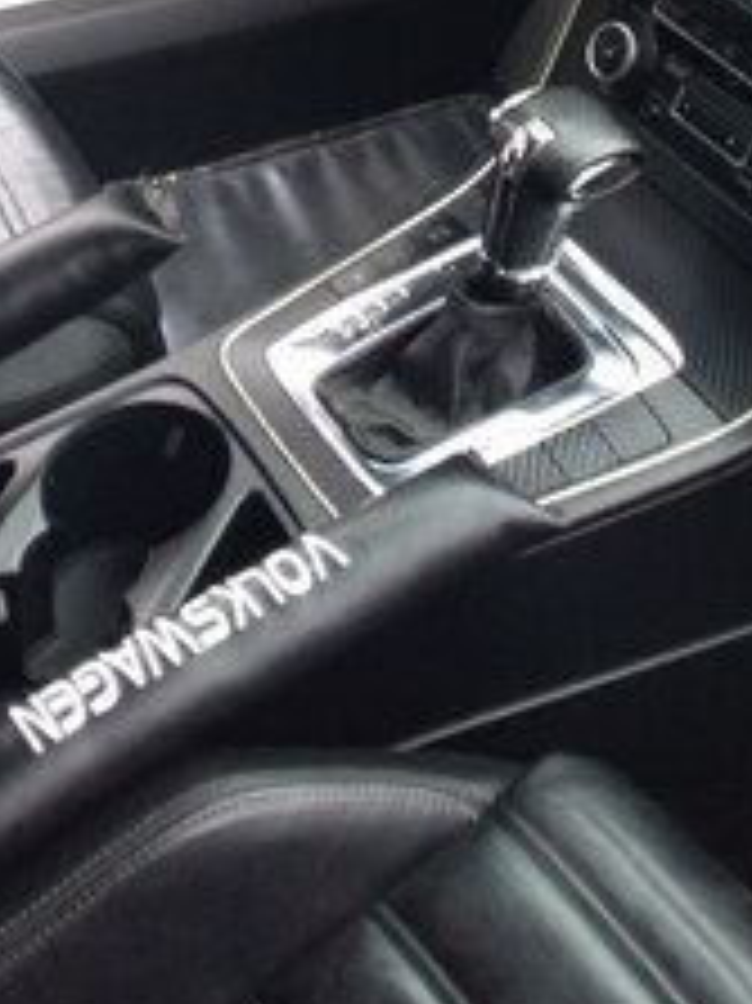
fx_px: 2001
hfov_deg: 21.3
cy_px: -86
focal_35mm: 69
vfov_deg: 26.1
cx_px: 320
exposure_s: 1/50
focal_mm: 3.3
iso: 100
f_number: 2.2
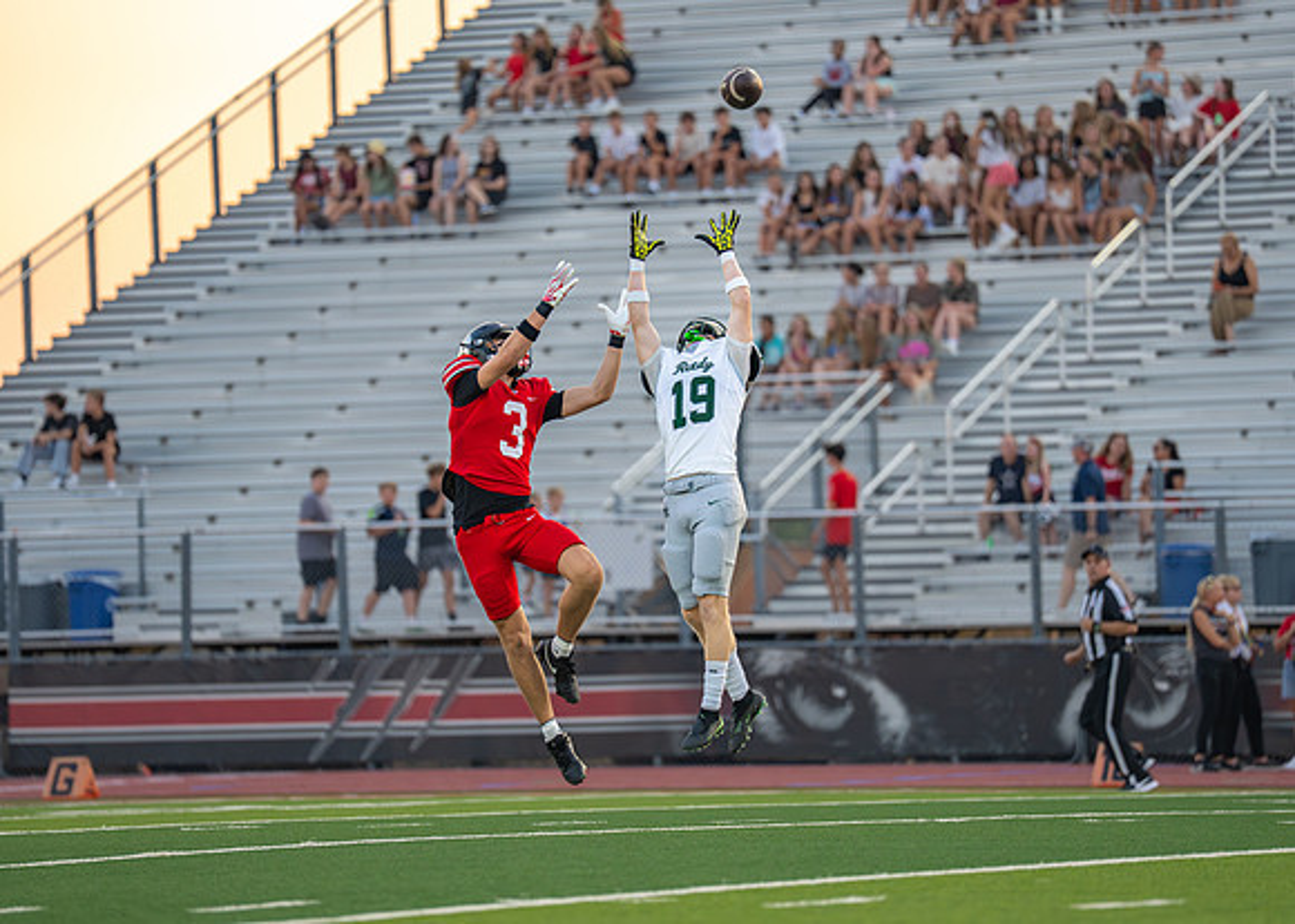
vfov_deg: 6.4
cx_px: 648
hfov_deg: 9.0
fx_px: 8220
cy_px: 462
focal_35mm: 224
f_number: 2.8
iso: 1000
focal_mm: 200
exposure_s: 1/2000
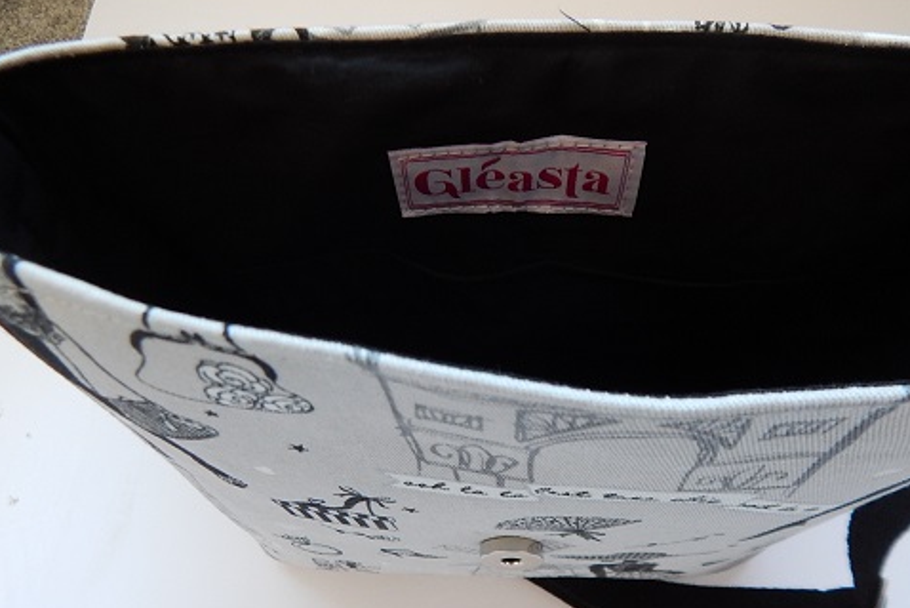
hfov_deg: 71.5
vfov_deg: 51.2
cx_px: 455
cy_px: 336
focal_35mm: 25
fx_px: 632
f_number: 3
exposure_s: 1/25
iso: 400
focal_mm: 4
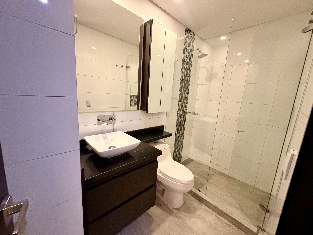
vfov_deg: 85.7
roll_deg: -3.3
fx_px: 127
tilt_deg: -9.8
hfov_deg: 102.1
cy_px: 118
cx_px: 156
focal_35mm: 14
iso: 800
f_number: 2.2
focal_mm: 2.22
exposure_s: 1/60
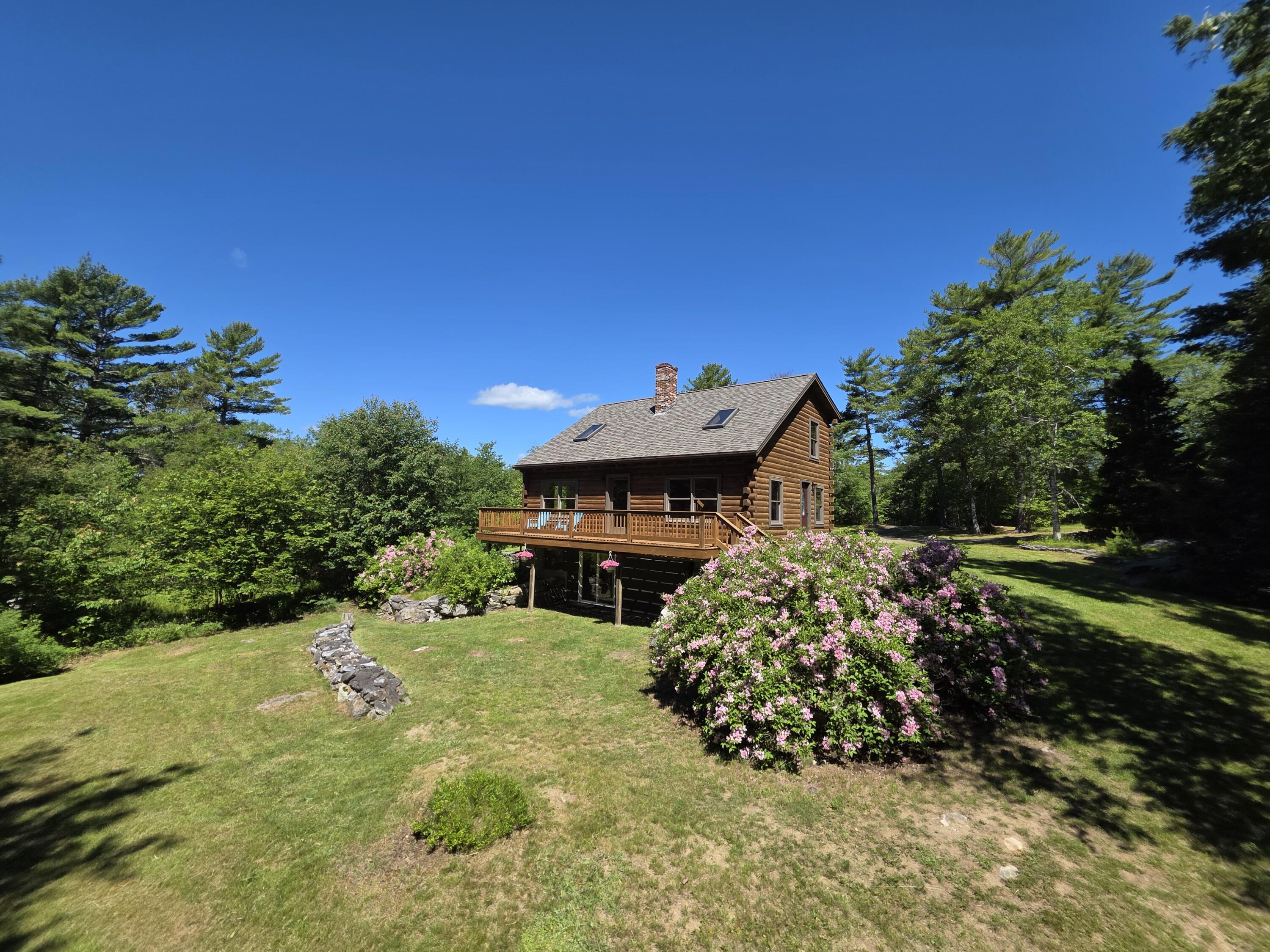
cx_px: 635
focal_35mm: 13
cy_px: 476
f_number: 1.9
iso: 40
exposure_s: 1/2000
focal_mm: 2.2
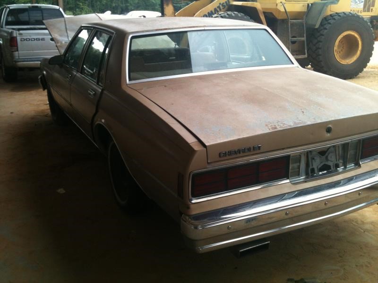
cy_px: 142
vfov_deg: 40.7
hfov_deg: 52.6
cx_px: 189
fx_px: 382
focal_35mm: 35
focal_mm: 3.85
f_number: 2.8
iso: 64
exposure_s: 1/226
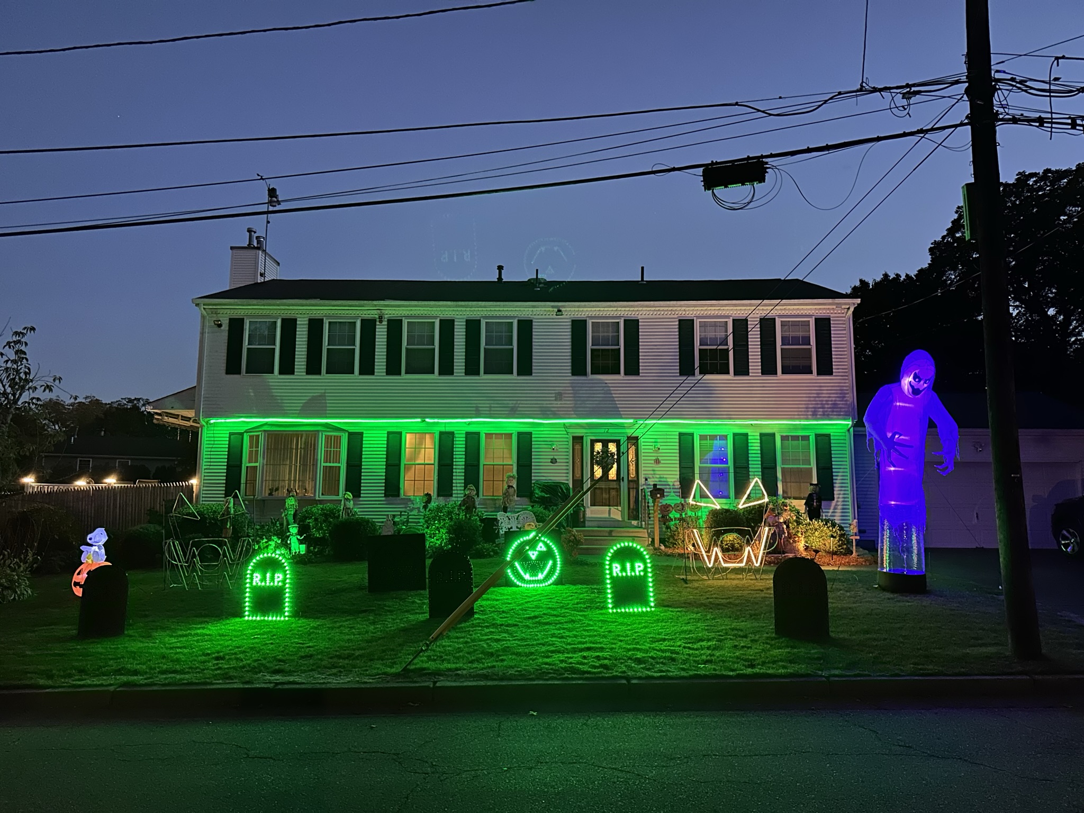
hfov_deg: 71.6
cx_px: 542
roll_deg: -0.5
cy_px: 406
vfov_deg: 56.8
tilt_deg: +6.4
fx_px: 752
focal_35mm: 24
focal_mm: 6.86
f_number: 1.78
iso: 2000
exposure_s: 1/29
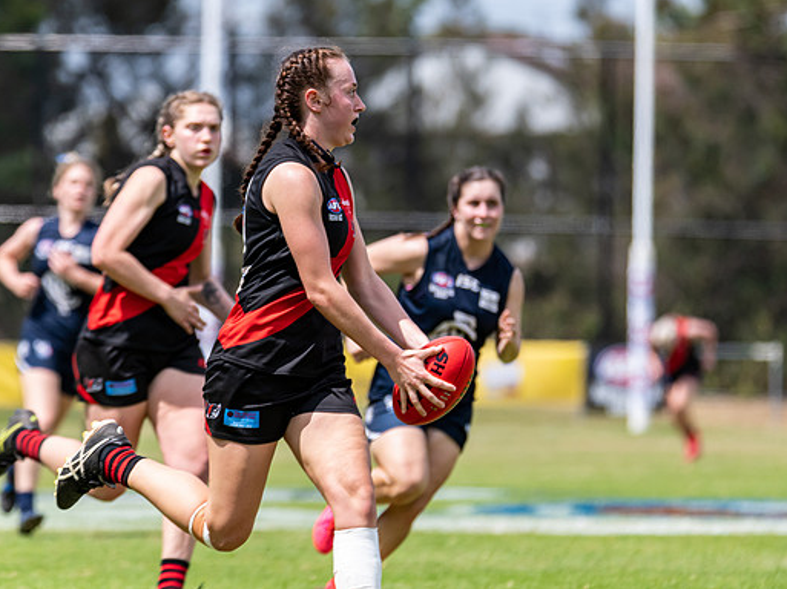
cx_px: 424
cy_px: 246
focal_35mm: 444
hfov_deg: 4.5
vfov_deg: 3.3
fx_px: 10087
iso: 800
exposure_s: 1/2500
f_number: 6.3
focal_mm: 350
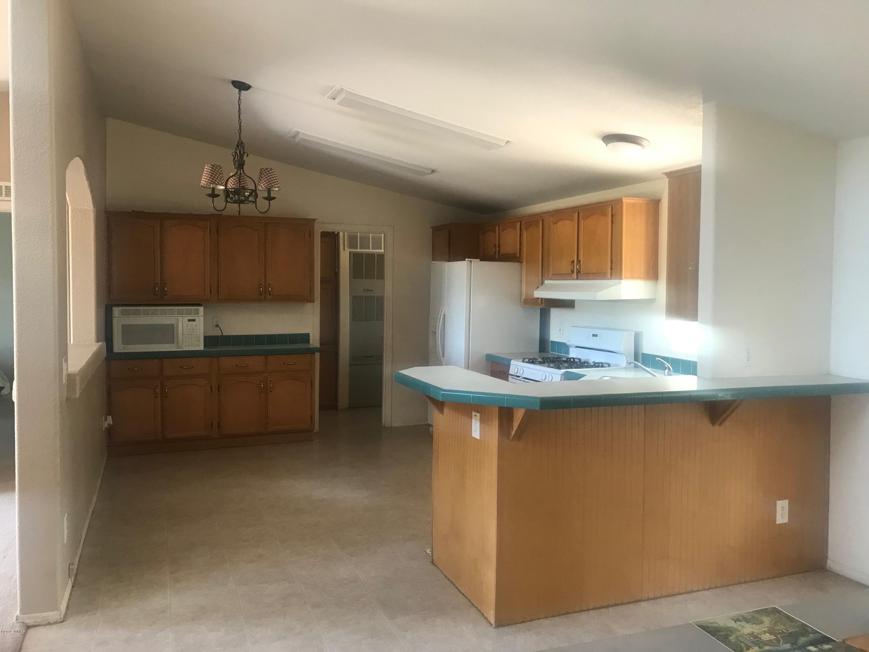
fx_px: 703
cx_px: 434
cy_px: 326
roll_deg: -1.7
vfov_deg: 49.7
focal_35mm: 28
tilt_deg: -3.4
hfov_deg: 63.4
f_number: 1.8
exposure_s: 1/20
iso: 40
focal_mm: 3.99
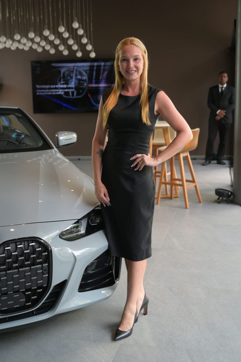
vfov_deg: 41.9
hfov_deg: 28.6
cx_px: 120
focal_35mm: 47
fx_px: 472
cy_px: 181
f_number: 4
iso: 500
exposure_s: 1/200
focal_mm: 47
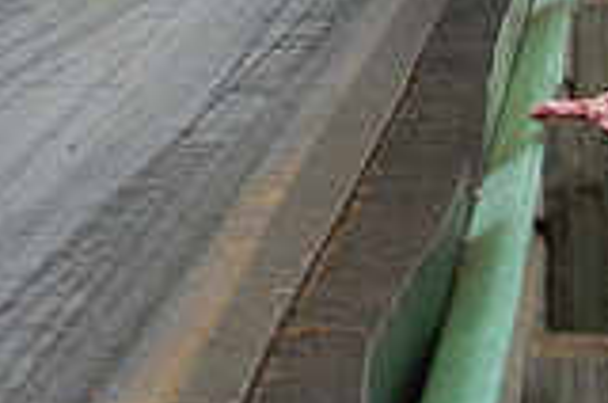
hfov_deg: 6.7
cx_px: -422
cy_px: -156
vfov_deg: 4.5
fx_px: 5053
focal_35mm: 300
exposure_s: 1/1000
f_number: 5.6
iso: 400
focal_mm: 55
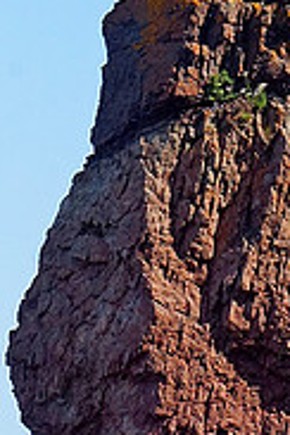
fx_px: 5183
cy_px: 328
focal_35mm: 429
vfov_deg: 4.8
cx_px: 339
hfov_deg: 3.2
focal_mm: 116
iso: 1000
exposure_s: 1/1000
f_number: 13
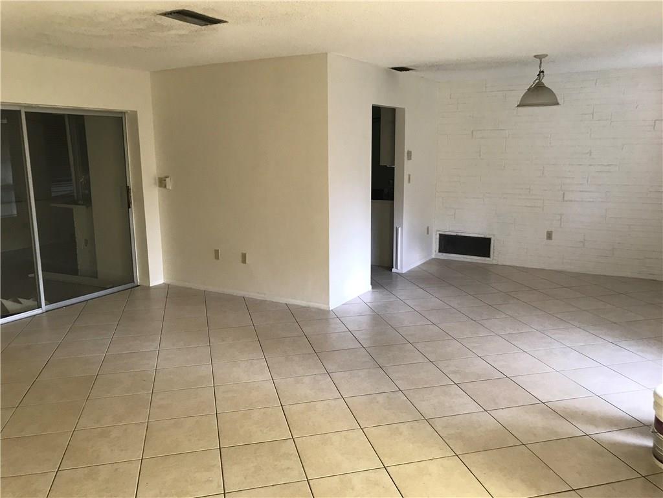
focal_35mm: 28
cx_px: 332
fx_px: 536
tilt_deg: -10.5
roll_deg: +1.6
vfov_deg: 49.7
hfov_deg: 63.4
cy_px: 249
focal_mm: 3.99
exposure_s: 1/15
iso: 40
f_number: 1.8
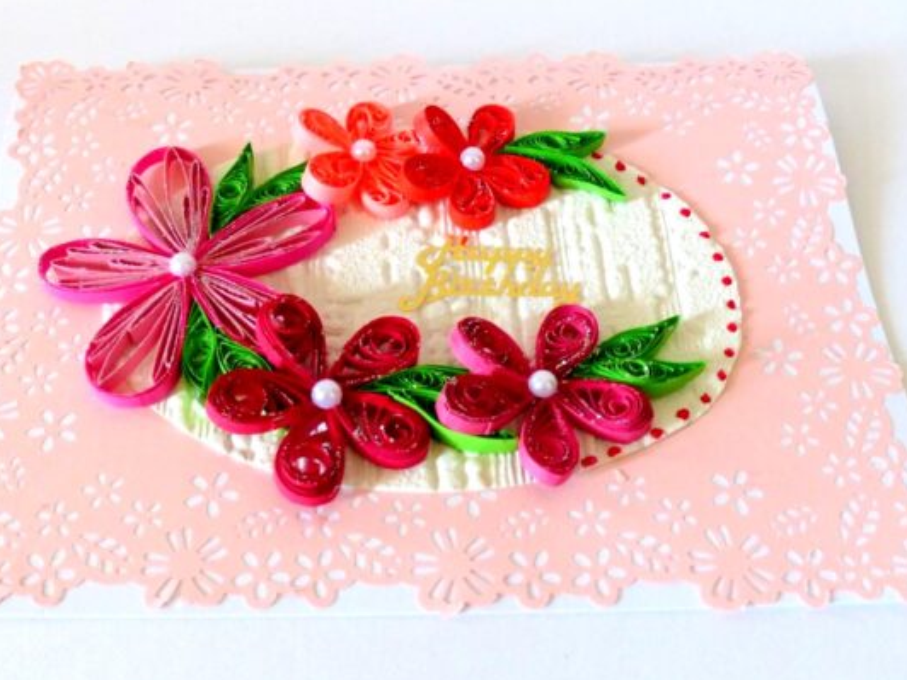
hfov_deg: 42.9
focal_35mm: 44
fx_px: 1153
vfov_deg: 32.9
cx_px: 419
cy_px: 349
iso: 400
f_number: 2.8
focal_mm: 7
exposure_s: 1/30
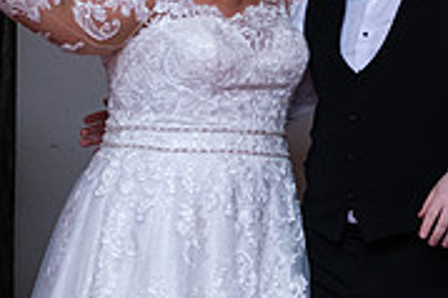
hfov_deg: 9.1
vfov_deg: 6.0
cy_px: 71
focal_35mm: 227
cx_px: 313
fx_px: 2822
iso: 1250
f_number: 3.5
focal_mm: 70
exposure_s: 1/160
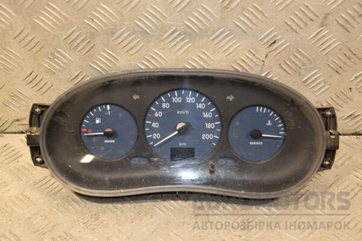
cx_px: 181
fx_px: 633
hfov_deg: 31.9
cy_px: 120
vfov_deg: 21.6
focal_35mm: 63
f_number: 4.8
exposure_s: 1/125
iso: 800
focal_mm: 42
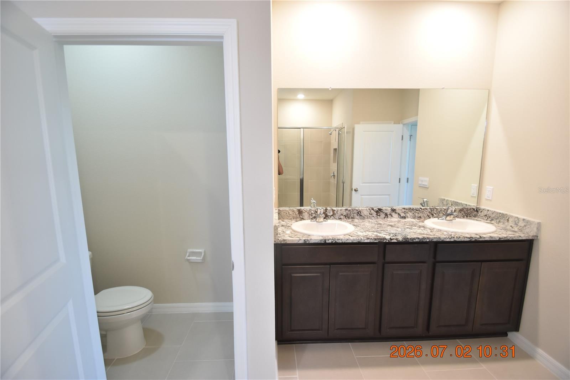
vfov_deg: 77.3
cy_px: 190
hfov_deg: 100.4
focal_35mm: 15
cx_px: 285
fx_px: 237
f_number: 3.5
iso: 800
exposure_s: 1/45
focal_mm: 10
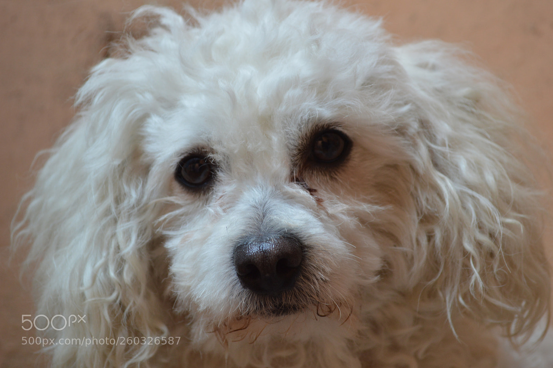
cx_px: 276
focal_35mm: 68
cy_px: 184
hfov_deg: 29.9
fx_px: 1036
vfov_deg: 20.1
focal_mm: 45
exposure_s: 1/100
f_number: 5.3
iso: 400
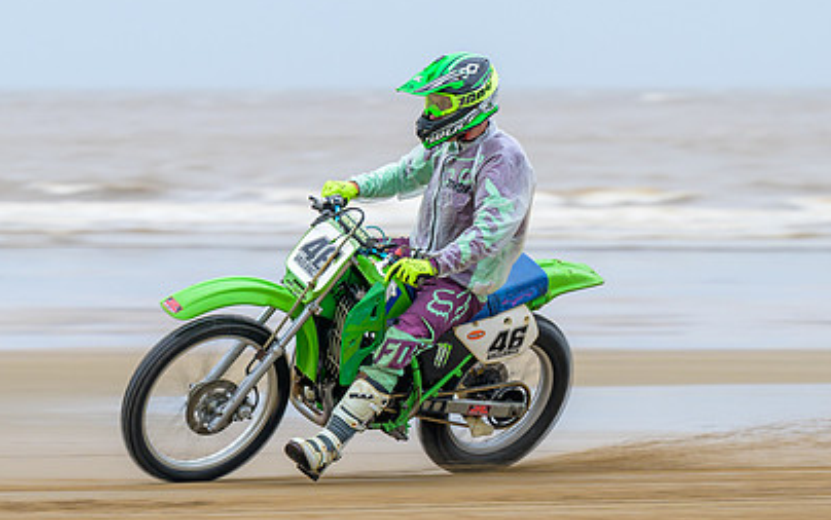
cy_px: 300
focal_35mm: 280
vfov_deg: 4.7
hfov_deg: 7.5
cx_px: 376
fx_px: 6345
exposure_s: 1/250
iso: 125
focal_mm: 125
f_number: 4
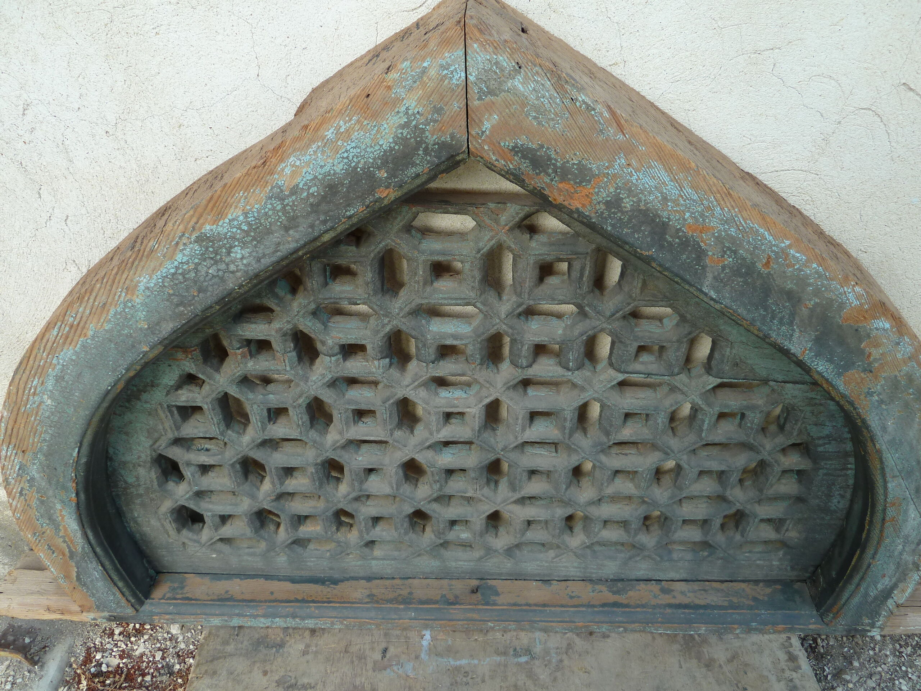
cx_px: 460
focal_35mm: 25
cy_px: 346
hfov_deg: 69.4
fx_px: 665
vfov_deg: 54.9
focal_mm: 4.1
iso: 80
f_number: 3.3
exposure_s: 1/60
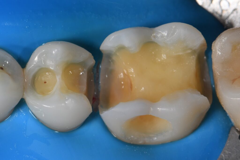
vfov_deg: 8.7
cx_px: 120
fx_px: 1046
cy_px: 80
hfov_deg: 13.1
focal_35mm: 157
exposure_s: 1/160
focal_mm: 105
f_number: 32
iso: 200
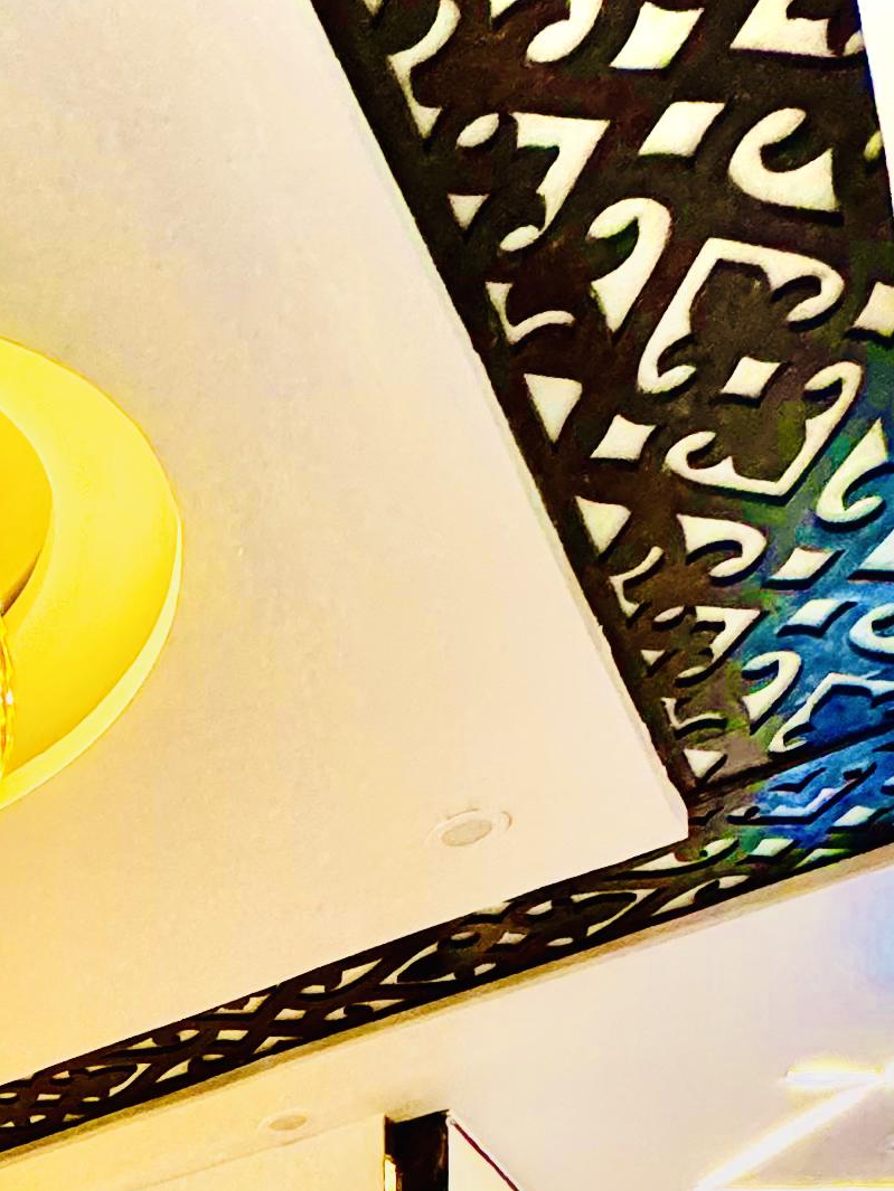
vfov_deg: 24.2
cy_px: 1958
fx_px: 1825
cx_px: -449
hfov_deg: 22.5
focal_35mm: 53
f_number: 2.2
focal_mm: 2.22
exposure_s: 1/100
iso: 200
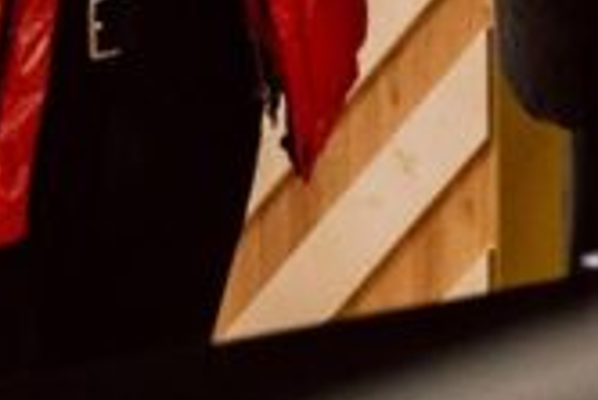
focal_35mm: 253
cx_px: 1383
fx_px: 4206
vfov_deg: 5.1
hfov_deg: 7.6
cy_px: -847
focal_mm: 35
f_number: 2
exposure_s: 1/250
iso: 2500
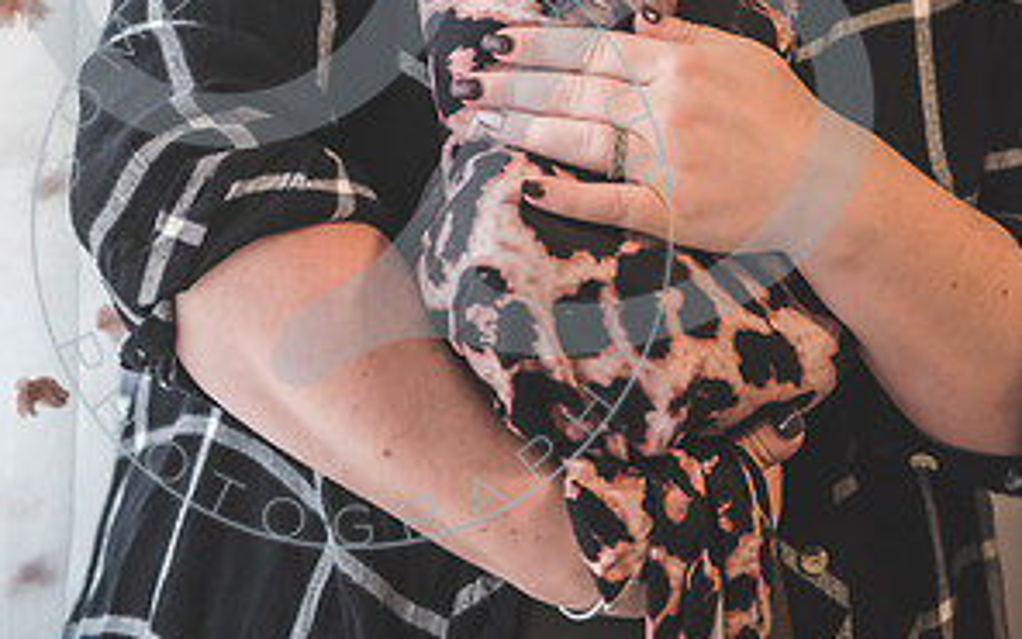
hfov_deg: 21.6
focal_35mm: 96
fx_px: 2674
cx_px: 508
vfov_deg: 13.4
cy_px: -35
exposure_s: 1/250
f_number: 2.8
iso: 2500
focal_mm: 62
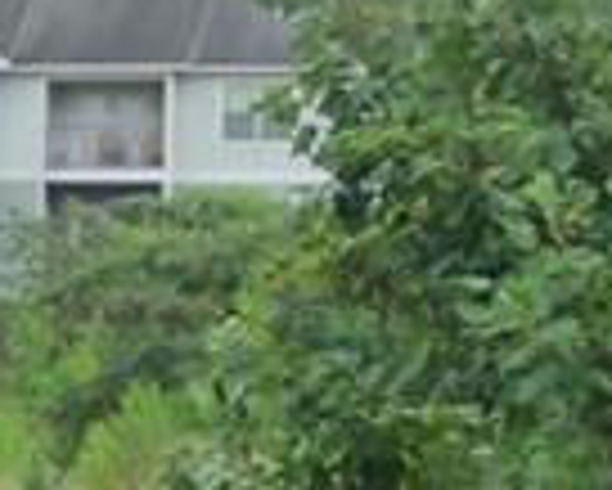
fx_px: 5710
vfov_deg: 4.9
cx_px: -868
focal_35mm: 315
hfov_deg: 5.9
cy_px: 472
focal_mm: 9.3
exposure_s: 1/320
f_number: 4.3
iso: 160
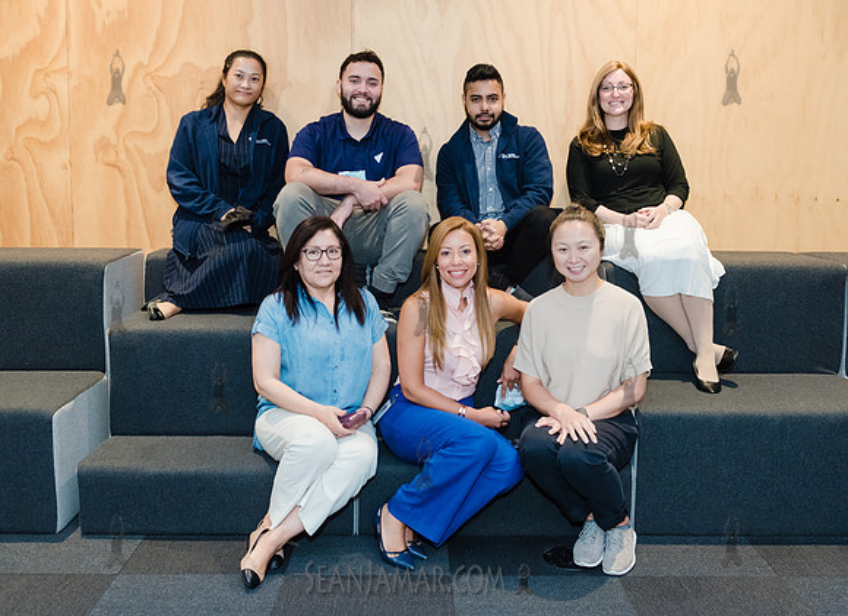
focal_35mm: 37
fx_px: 897
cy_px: 262
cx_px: 419
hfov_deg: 50.6
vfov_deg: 37.8
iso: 2500
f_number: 4.5
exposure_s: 1/250
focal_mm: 29
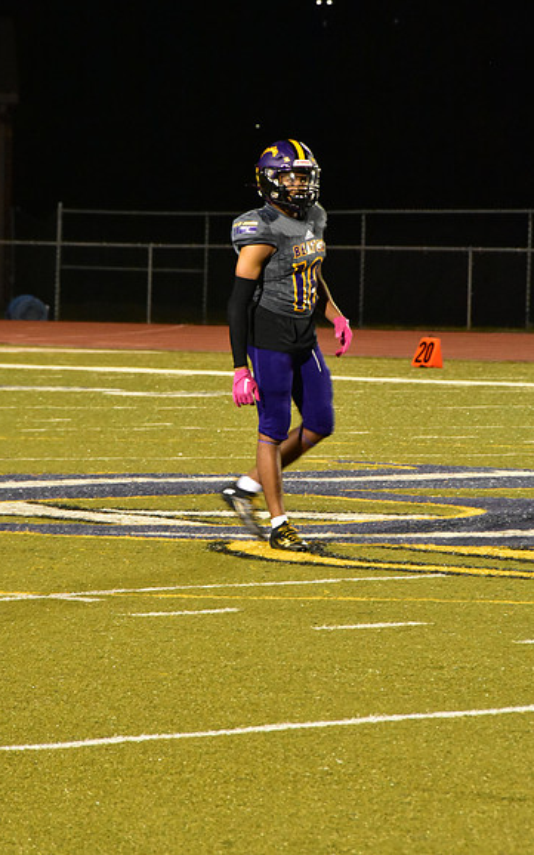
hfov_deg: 4.3
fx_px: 7152
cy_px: 428
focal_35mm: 307
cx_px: 255
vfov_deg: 6.8
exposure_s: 1/60
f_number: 11
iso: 9000
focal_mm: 200
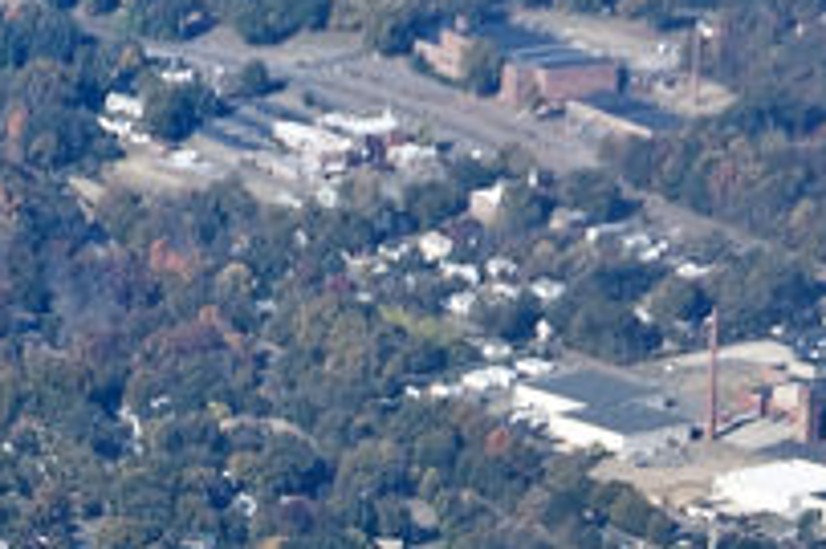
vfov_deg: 2.2
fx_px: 14494
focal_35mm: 632
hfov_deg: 3.3
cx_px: -191
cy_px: 1031
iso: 200
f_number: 6.3
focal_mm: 95
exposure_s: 1/500
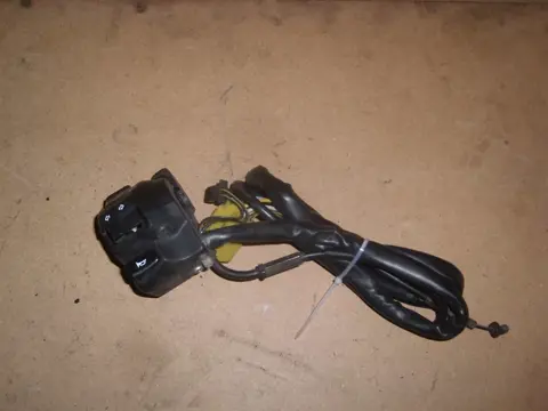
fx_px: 554
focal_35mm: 35
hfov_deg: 52.6
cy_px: 206
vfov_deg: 40.7
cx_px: 274
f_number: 7.1
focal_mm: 5.8
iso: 50
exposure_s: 1/30
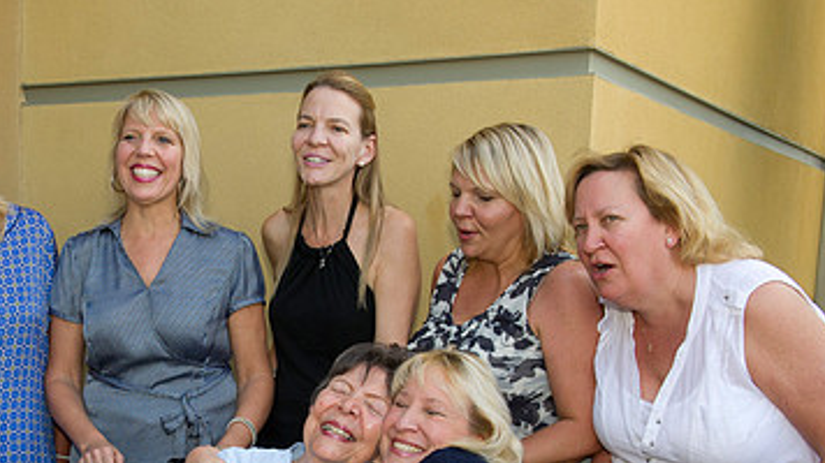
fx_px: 1268
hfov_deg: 35.3
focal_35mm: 58
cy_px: 407
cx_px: 209
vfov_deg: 20.3
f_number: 7.1
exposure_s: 1/250
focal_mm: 34
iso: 640
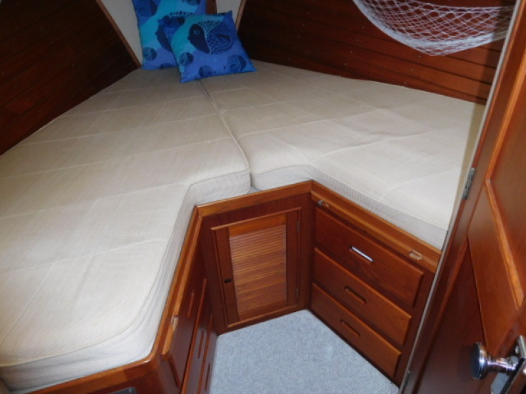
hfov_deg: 69.4
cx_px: 263
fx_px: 380
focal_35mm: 25
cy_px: 197
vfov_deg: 54.9
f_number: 3.4
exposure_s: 1/30
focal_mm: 4.5
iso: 200
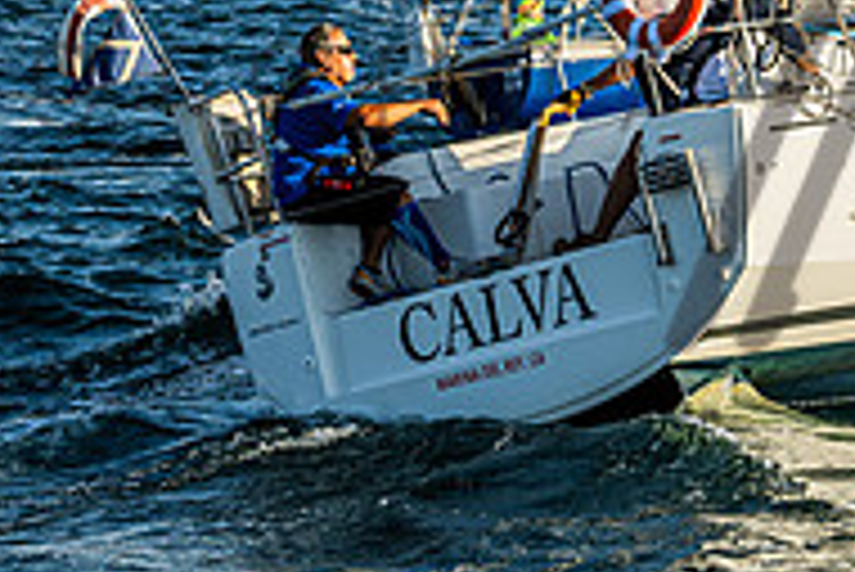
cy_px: -247
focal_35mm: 217
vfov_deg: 6.3
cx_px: 655
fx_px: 5158
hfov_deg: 9.5
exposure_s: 1/1250
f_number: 6
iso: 100
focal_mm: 61
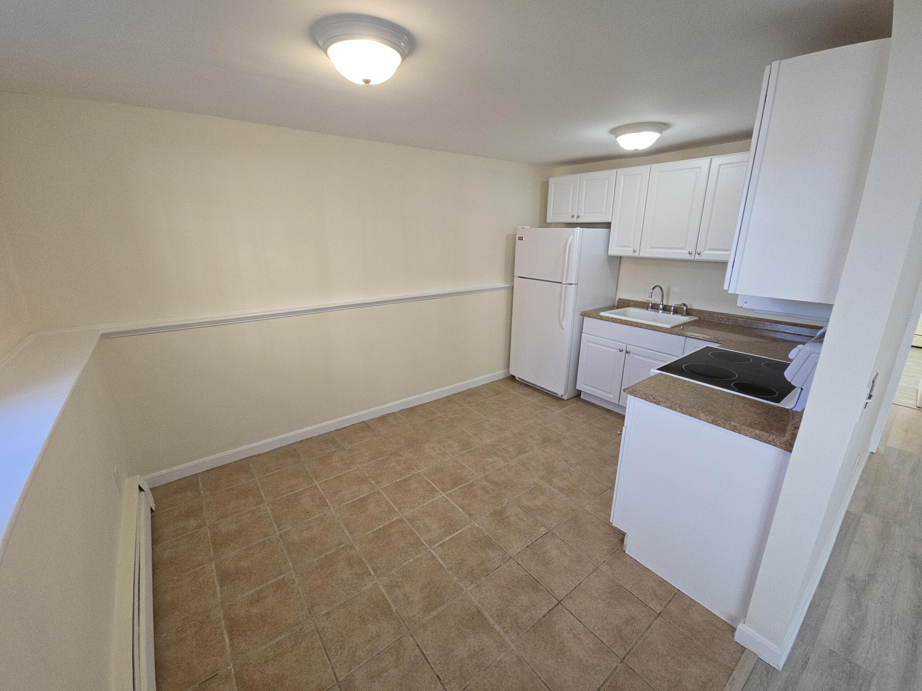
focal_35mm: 13
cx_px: 461
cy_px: 346
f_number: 2.2
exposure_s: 1/60
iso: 100
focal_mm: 2.2
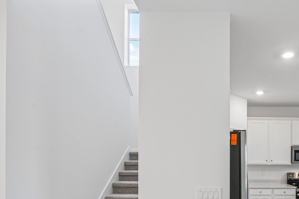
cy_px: 160
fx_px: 224
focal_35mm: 27
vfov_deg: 45.4
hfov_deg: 64.6
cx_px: 212
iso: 400
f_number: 8
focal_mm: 16
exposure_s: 1/25
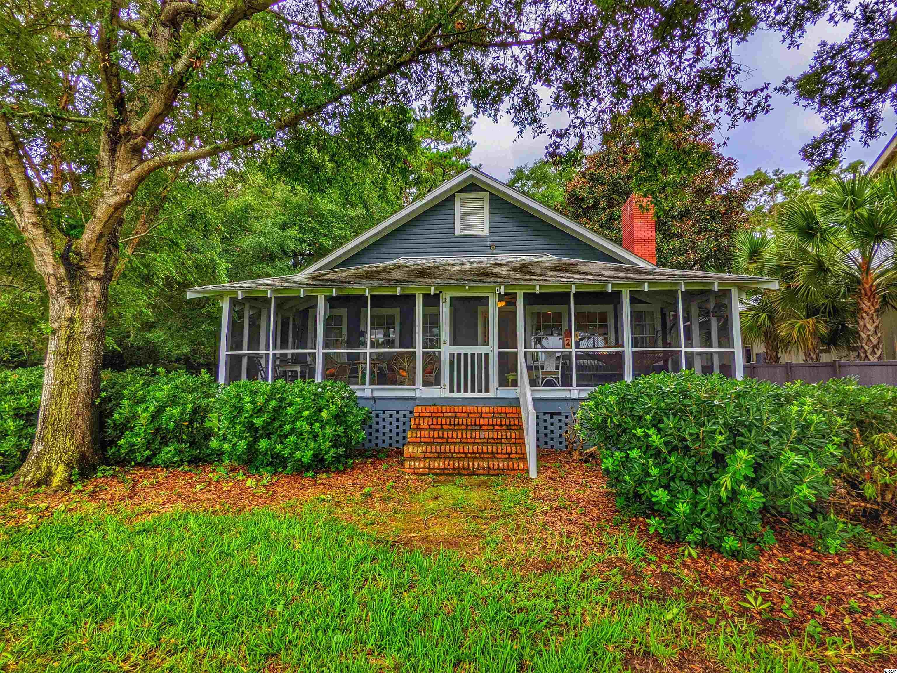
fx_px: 415
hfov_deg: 94.5
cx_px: 448
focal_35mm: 16
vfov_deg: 78.1
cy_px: 336
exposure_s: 1/943
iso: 39
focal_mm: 2.22
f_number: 2.2
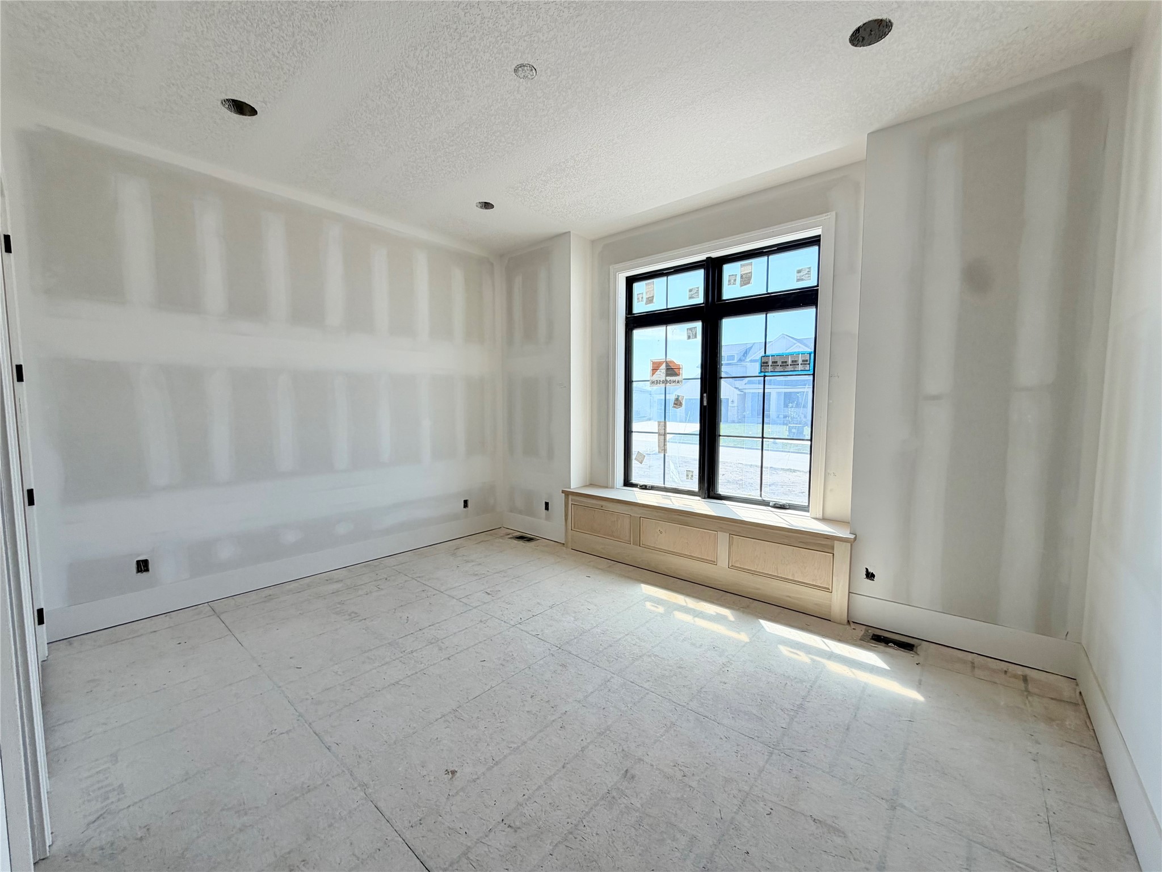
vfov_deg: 85.7
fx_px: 470
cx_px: 581
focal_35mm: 14
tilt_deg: -3.2
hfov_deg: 102.1
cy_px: 436
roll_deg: +0.3
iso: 40
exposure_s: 1/213
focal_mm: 2.22
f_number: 2.2
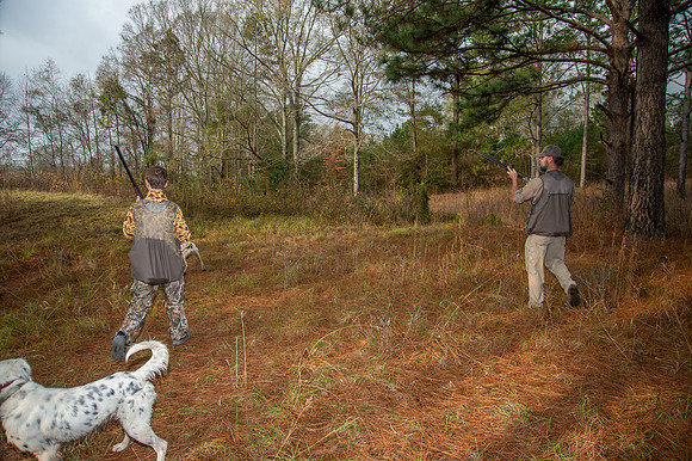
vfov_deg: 53.1
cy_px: 230
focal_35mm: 24
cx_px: 346
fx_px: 461
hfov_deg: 73.8
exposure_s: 1/250
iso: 250
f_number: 8
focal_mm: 24
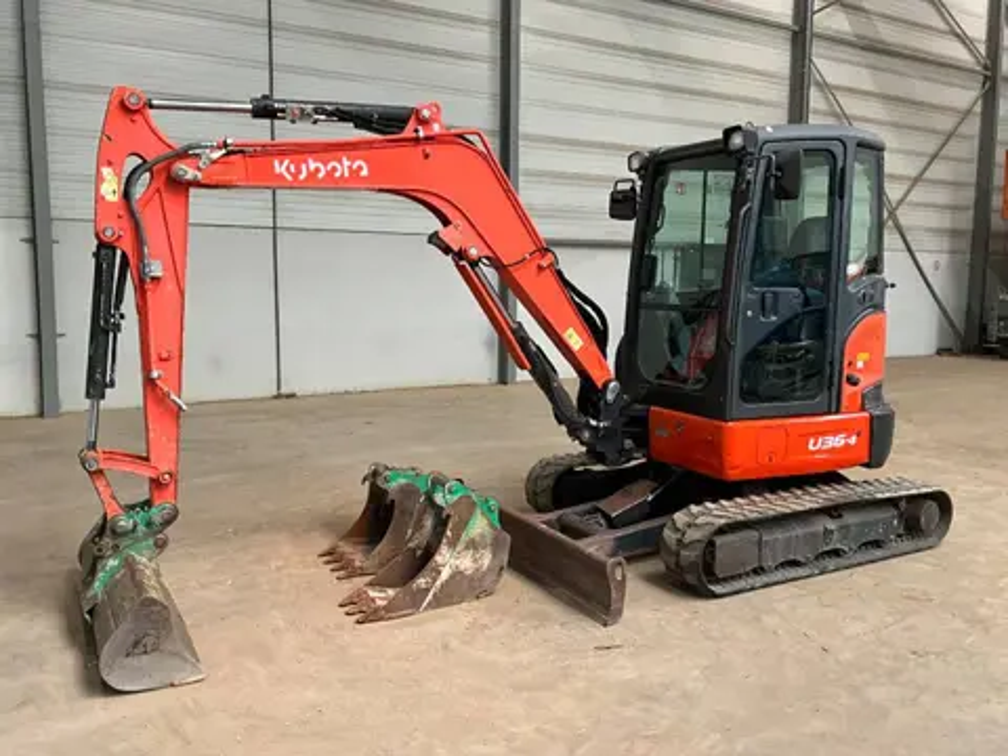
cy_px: 378
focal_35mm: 29
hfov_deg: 61.7
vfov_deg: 48.2
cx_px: 504
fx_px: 844
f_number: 1.8
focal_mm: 3
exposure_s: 1/62
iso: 64
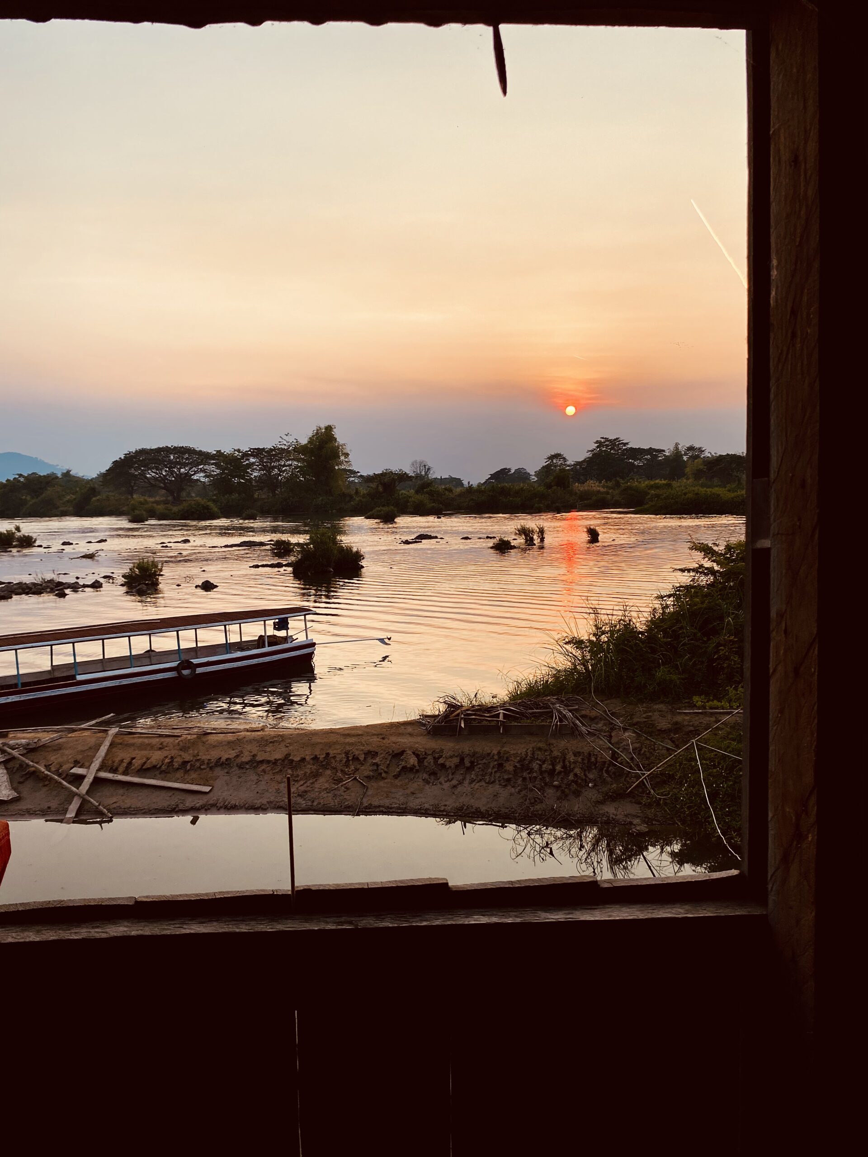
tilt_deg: -5.7
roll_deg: +1.4
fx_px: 869
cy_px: 578
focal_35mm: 26
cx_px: 434
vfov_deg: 67.3
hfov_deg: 53.1
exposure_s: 1/973
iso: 32
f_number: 1.8
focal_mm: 4.25
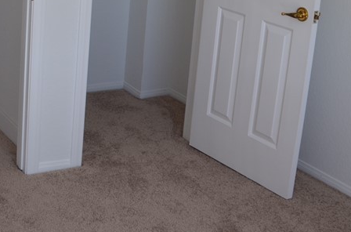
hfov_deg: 26.7
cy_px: -26
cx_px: 22
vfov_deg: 17.9
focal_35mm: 73
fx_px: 710
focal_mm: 20
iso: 200
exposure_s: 1/80
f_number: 10
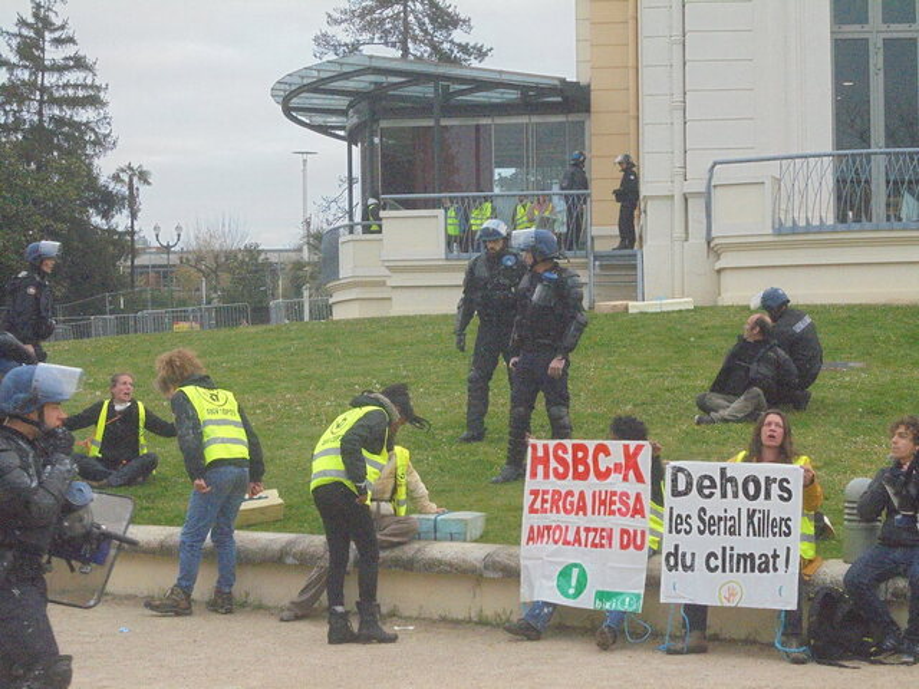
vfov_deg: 17.8
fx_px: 2204
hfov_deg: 23.6
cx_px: 460
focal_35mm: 83
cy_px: 344
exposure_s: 1/125
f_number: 6.7
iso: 800
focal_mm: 14.9
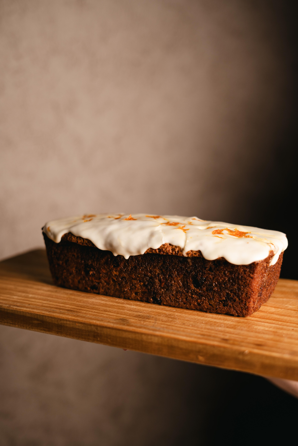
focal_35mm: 50
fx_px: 621
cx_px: 149
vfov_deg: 39.6
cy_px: 223
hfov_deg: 27.0
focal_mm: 50
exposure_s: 1/200
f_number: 2.5
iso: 160
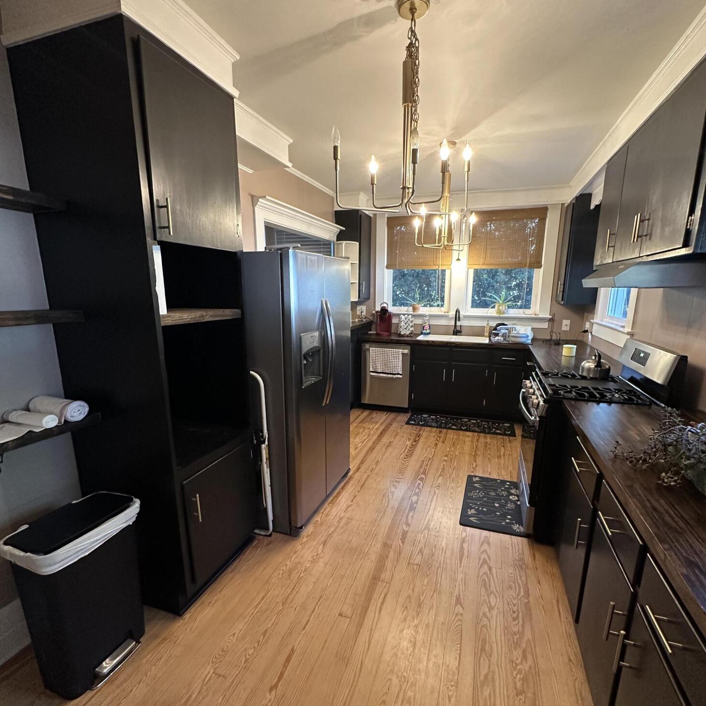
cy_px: 375
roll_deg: -0.9
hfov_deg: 84.0
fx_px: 392
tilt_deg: -12.5
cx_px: 359
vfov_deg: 83.9
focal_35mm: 17
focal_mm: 2.22
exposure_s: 1/60
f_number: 2.2
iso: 400
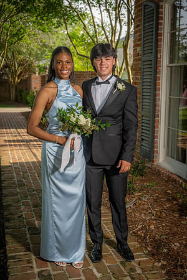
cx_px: 94
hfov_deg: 29.2
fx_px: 358
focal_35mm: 46
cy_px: 140
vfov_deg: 42.7
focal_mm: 46
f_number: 5.6
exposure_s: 1/160
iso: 100
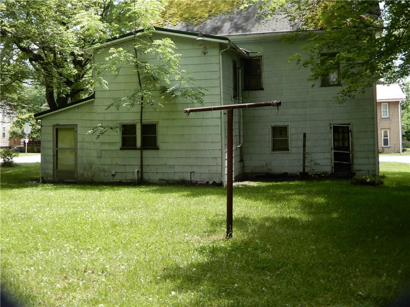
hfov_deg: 42.1
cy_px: 154
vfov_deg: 32.2
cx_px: 205
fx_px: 533
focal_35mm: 45
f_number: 4
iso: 80
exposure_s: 1/200
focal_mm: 8
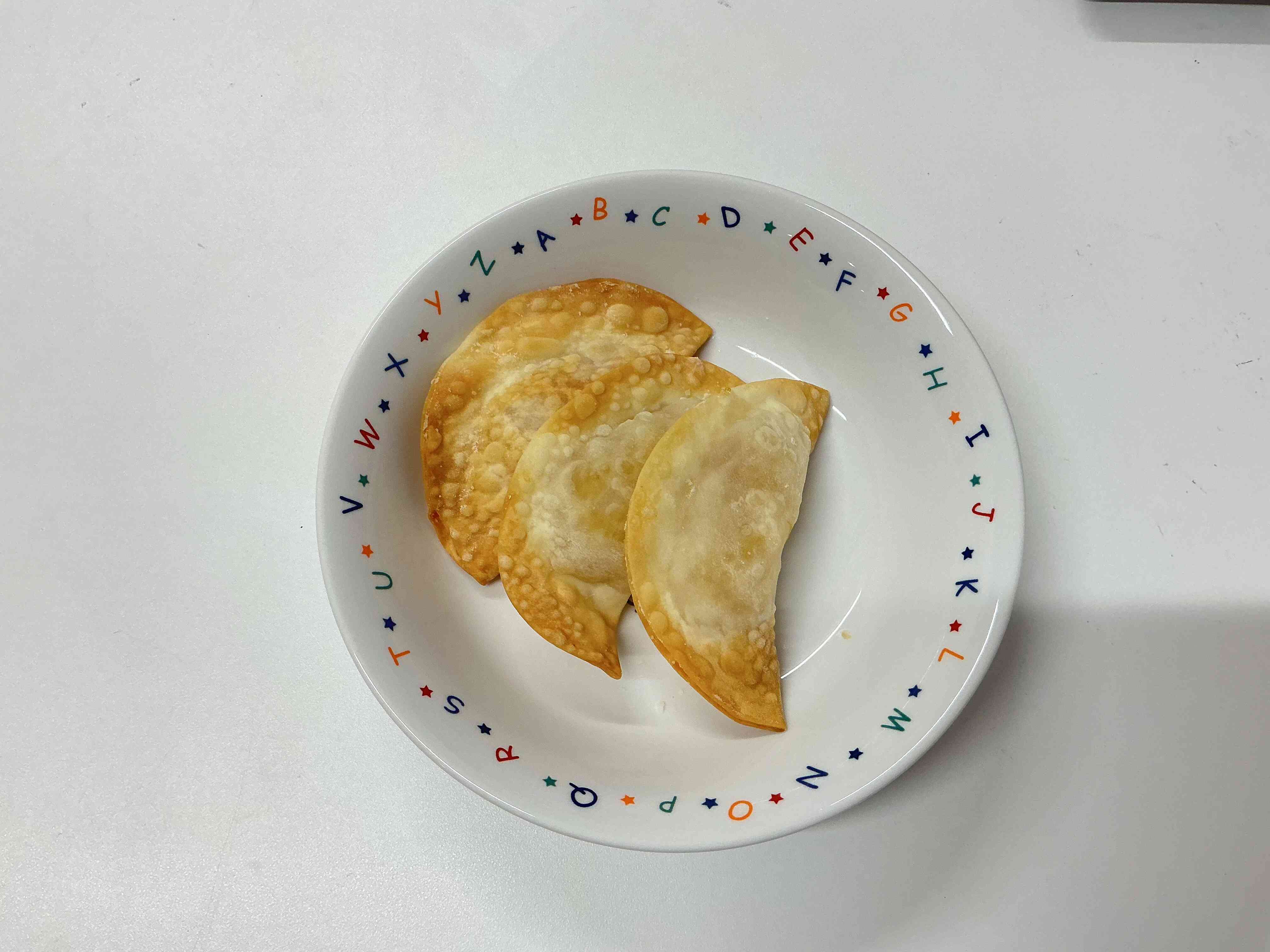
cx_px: 635
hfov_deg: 61.7
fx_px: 1064
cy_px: 476
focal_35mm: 29
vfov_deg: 48.2
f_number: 1.8
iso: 64
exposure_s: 1/120
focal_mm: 3
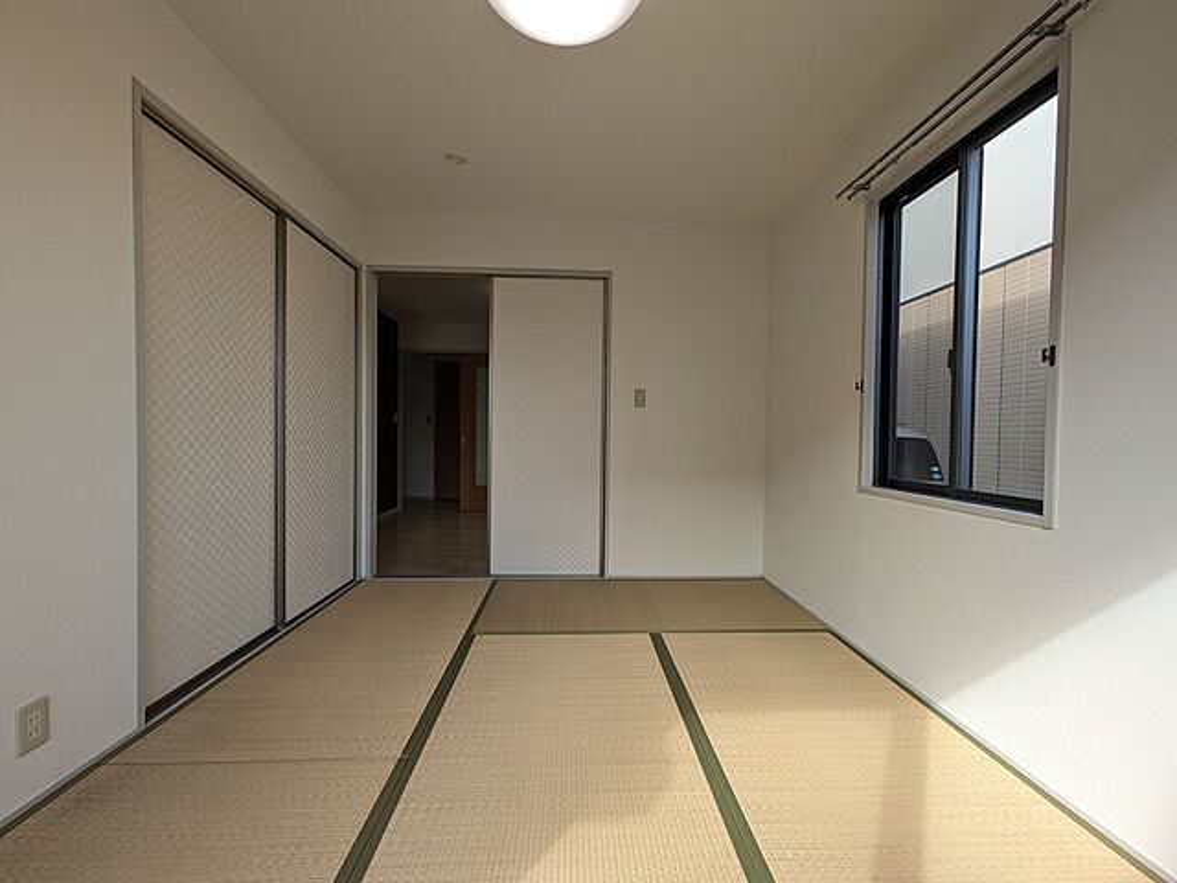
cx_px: 588
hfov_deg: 102.1
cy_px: 442
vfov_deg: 85.7
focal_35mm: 14
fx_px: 476
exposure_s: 1/273
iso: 49
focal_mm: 1.83
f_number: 2.2
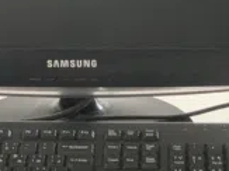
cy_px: 70
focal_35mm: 204
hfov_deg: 9.7
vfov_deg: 7.3
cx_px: 142
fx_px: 1349
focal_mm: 6
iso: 200
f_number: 2.4
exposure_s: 1/60
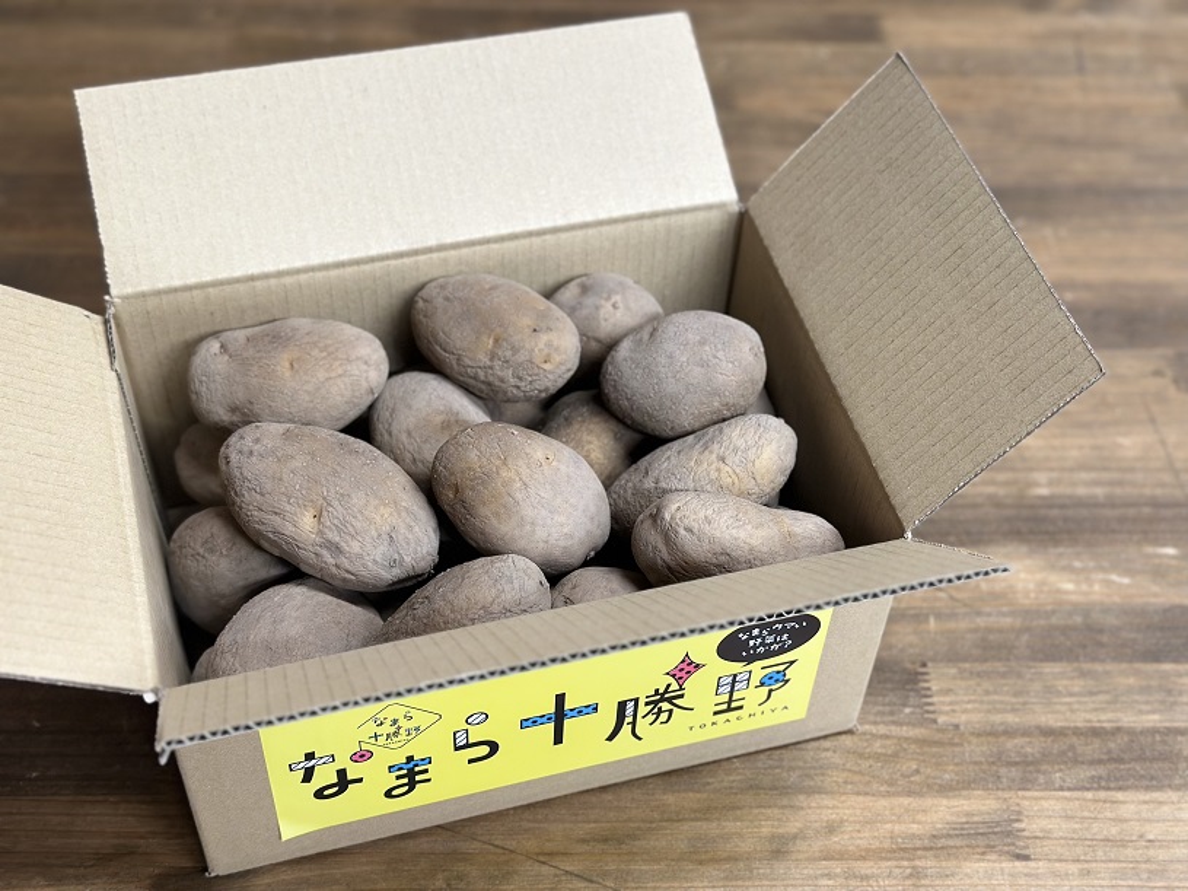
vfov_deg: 30.3
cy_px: 446
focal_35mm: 48
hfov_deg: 39.7
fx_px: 1647
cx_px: 594
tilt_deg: -50.5
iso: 125
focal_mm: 6.86
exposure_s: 1/62
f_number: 1.78
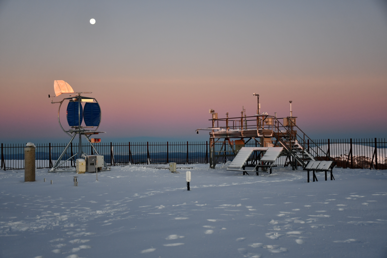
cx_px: 194
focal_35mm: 48
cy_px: 129
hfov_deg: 41.1
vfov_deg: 28.1
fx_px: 516
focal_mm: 32
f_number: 4
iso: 450
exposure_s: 1/250
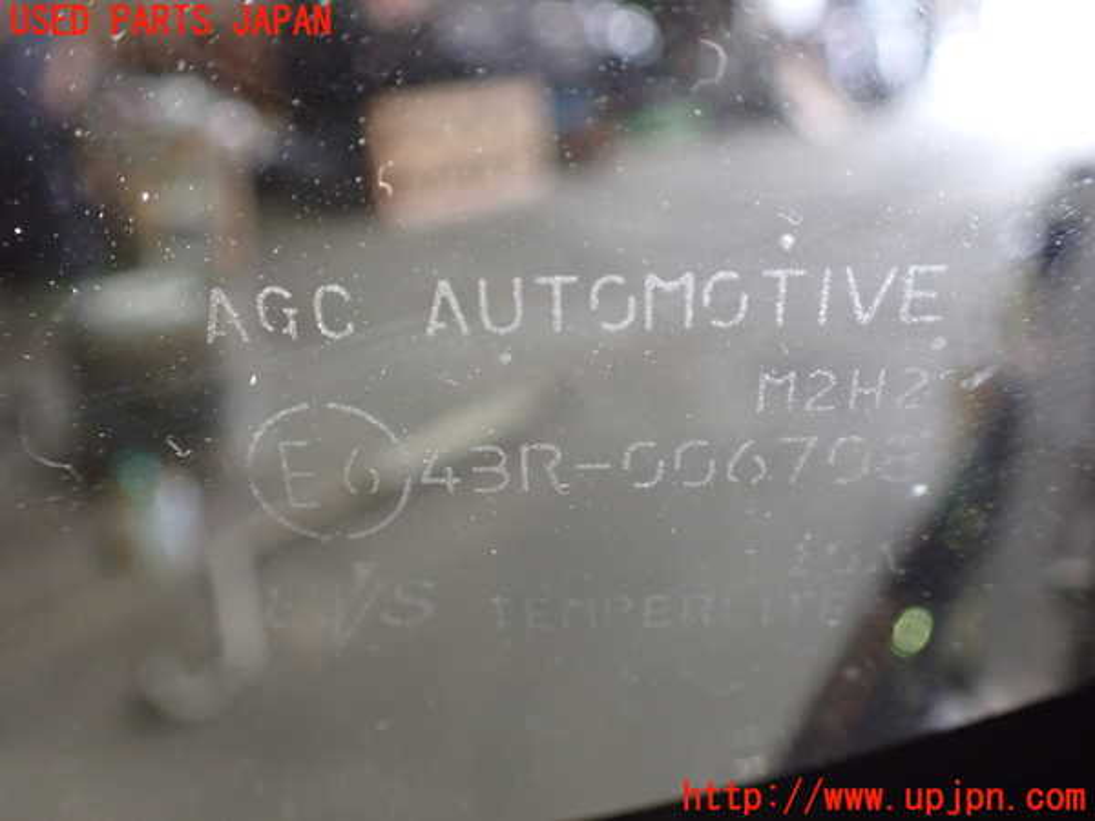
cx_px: 548
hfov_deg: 60.0
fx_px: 949
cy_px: 410
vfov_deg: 46.8
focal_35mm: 30
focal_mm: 5.4
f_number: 2.3
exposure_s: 1/125
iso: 800
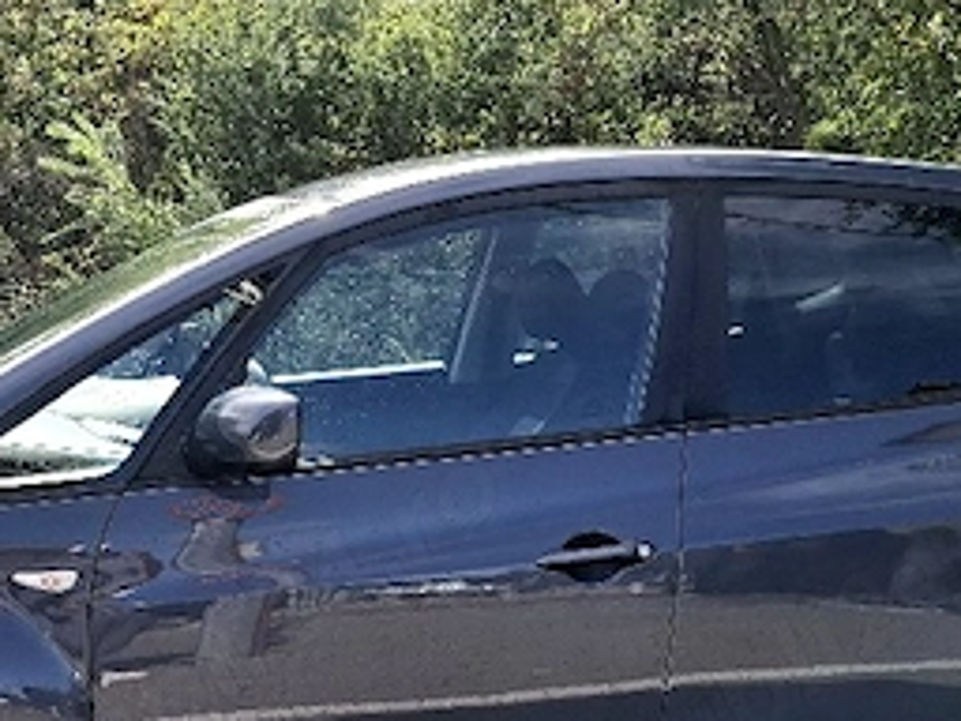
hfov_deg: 35.5
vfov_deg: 26.1
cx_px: 405
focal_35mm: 54
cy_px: 657
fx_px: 1499
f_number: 1.8
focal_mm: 5.54
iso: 50
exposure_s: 1/909
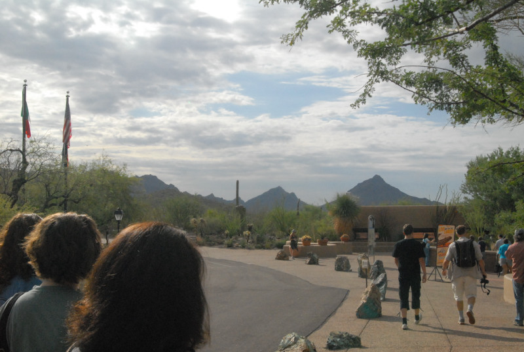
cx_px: 262
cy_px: 176
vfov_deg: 32.0
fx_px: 613
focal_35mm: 42
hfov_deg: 46.3
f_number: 16
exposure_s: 1/2500
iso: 1600
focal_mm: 28
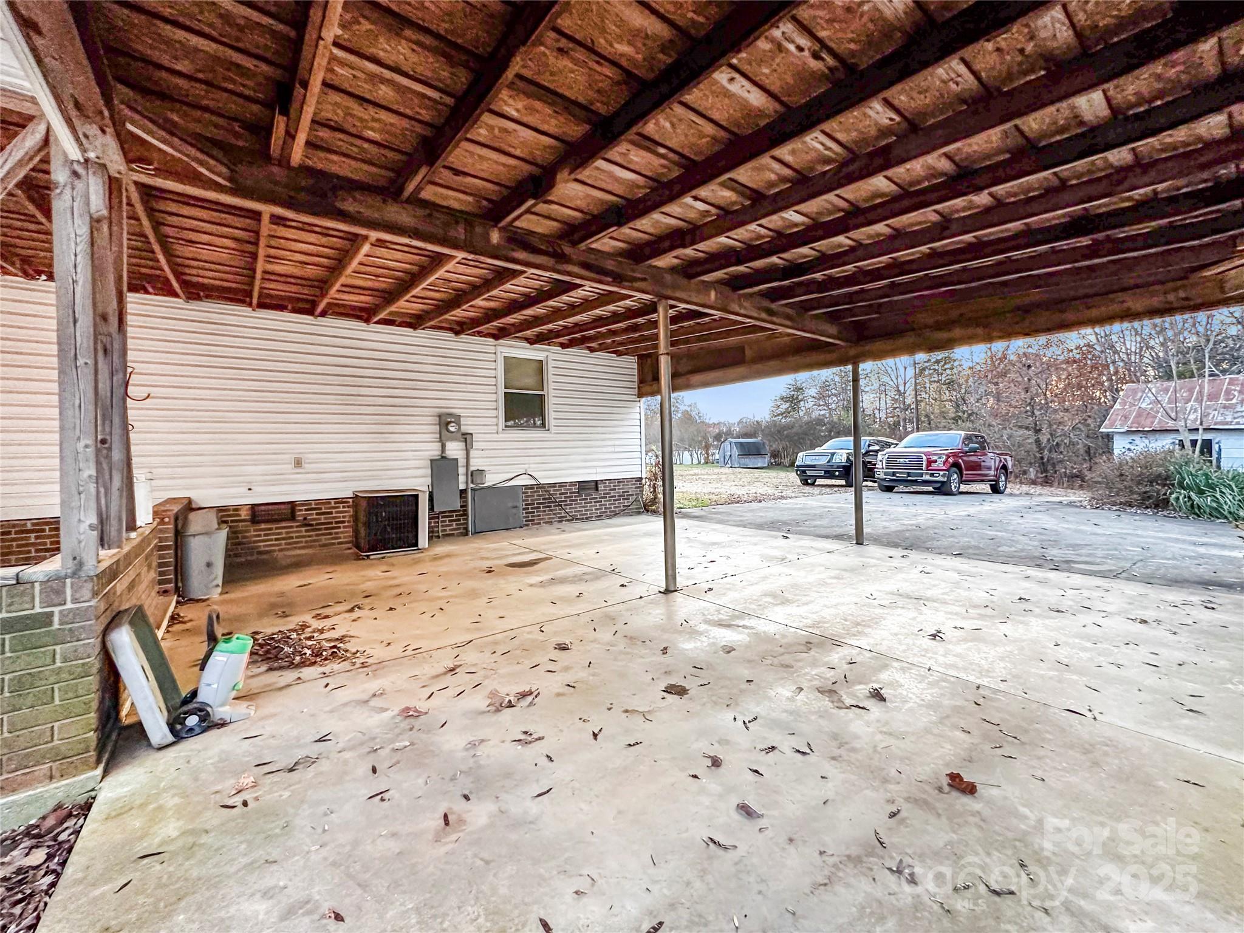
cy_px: 466
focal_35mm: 14
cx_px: 622
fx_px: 503
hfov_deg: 102.1
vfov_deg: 85.7
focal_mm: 2.22
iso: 320
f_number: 2.2
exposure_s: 1/75
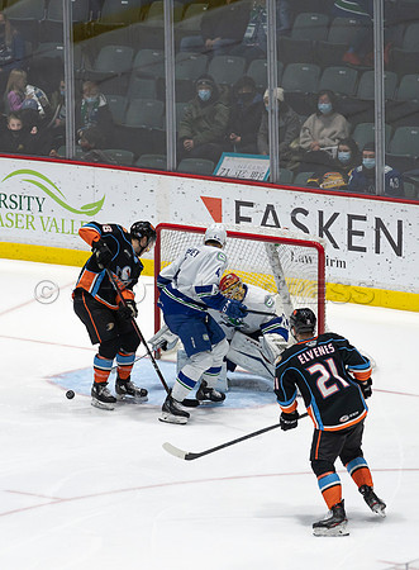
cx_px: 144
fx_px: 5481
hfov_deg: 4.4
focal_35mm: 335
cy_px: 257
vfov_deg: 5.9
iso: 1250
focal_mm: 200
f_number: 4
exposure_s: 1/800
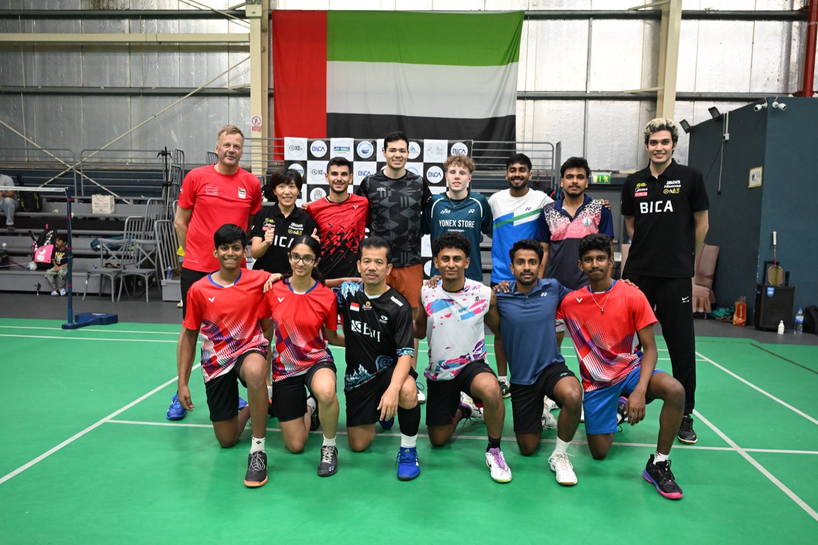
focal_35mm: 30
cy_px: 272
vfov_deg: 43.6
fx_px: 682
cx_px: 409
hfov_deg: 61.9
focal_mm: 30
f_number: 4.5
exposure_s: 1/200
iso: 5000
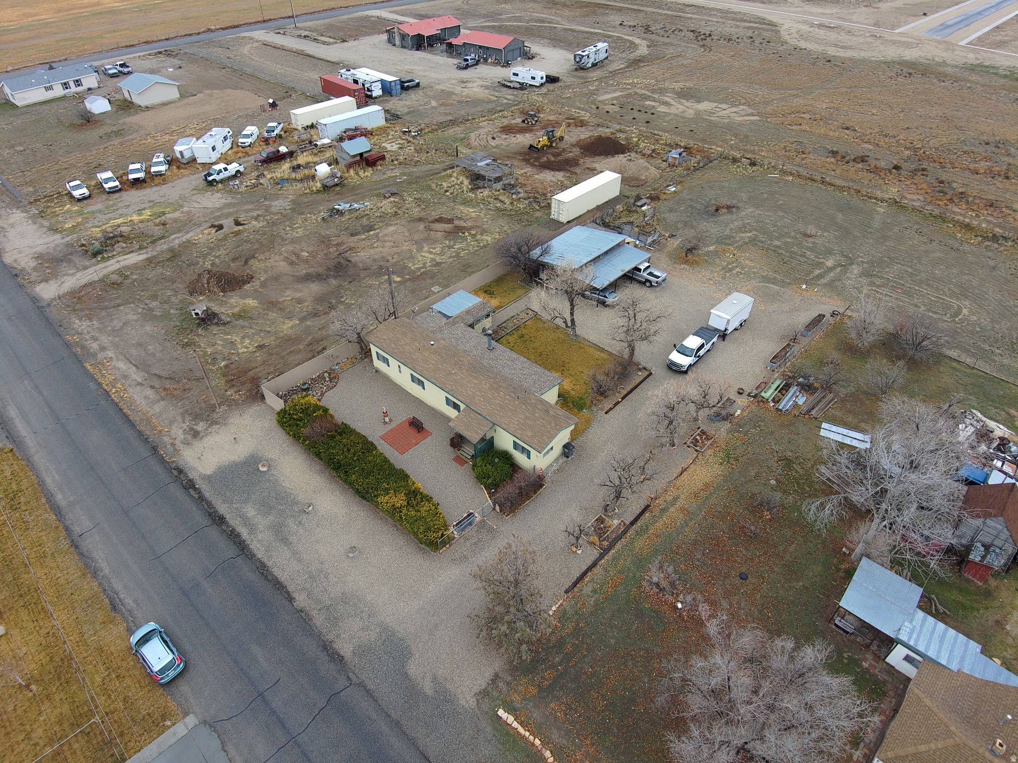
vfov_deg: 63.4
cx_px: 509
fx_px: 617
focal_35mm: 21
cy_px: 382
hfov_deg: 79.0
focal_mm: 3.7
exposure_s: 1/204
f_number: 2.8
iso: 100
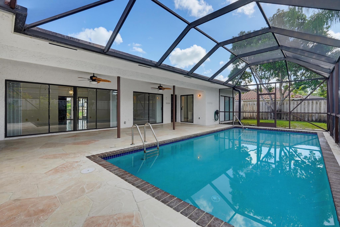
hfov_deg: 96.7
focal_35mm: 16
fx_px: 151
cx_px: 170
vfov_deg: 73.7
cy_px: 114
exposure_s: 1/200
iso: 800
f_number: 7.1
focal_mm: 16
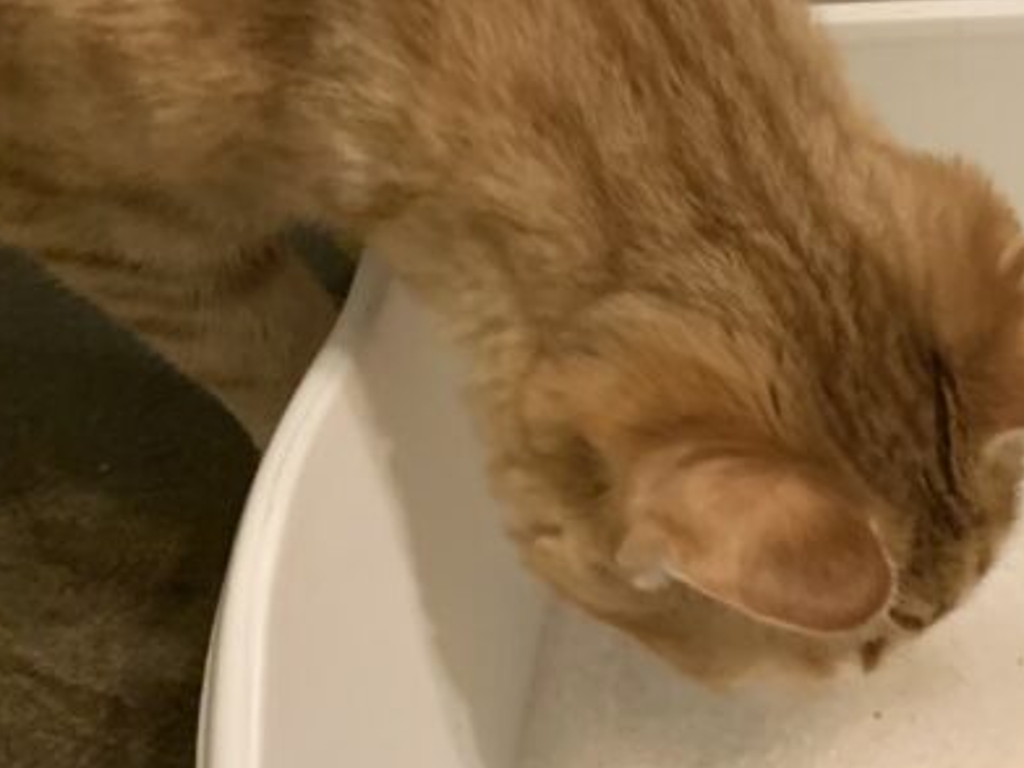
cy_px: 290
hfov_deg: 27.0
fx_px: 2012
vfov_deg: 21.6
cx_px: 1016
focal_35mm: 68
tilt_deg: -50.7
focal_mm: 4.25
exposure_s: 1/40
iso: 250
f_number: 1.8
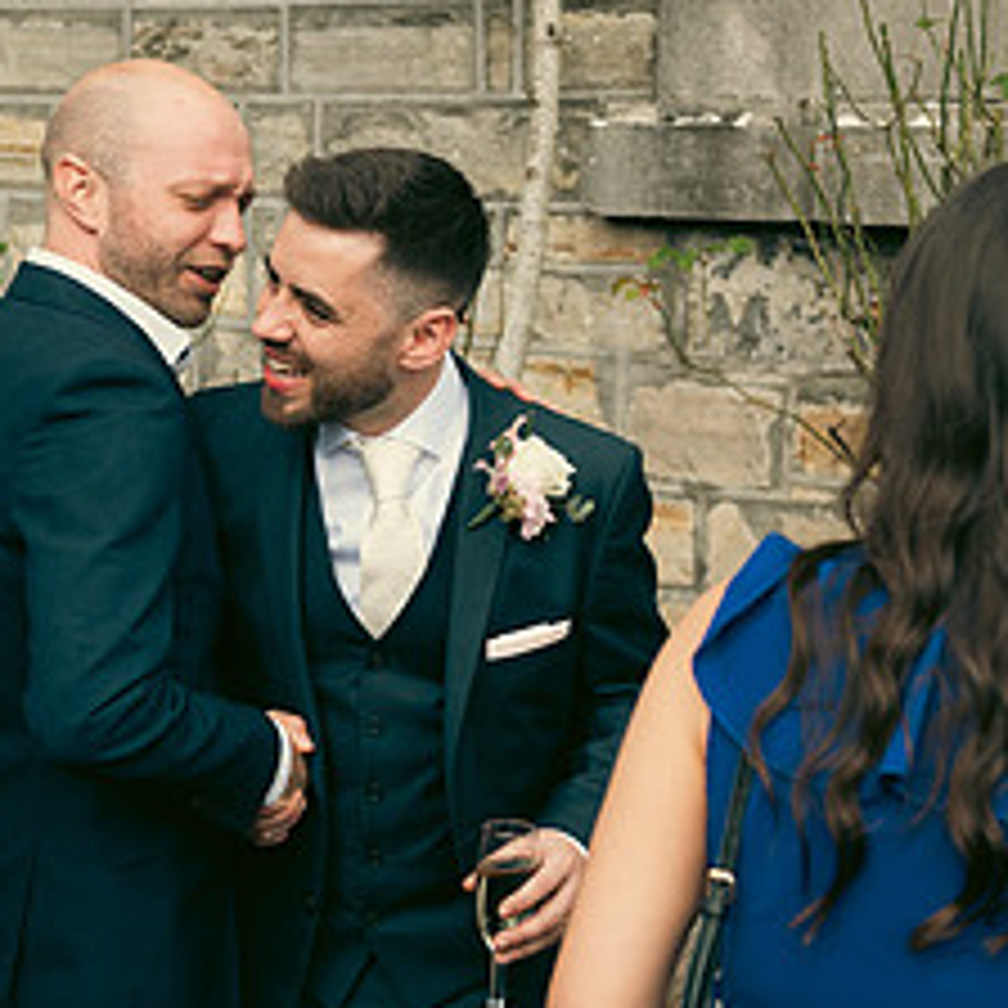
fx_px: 2899
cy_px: 502
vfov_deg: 19.7
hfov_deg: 19.7
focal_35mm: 88
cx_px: 459
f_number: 3.5
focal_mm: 40
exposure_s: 1/800
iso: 100
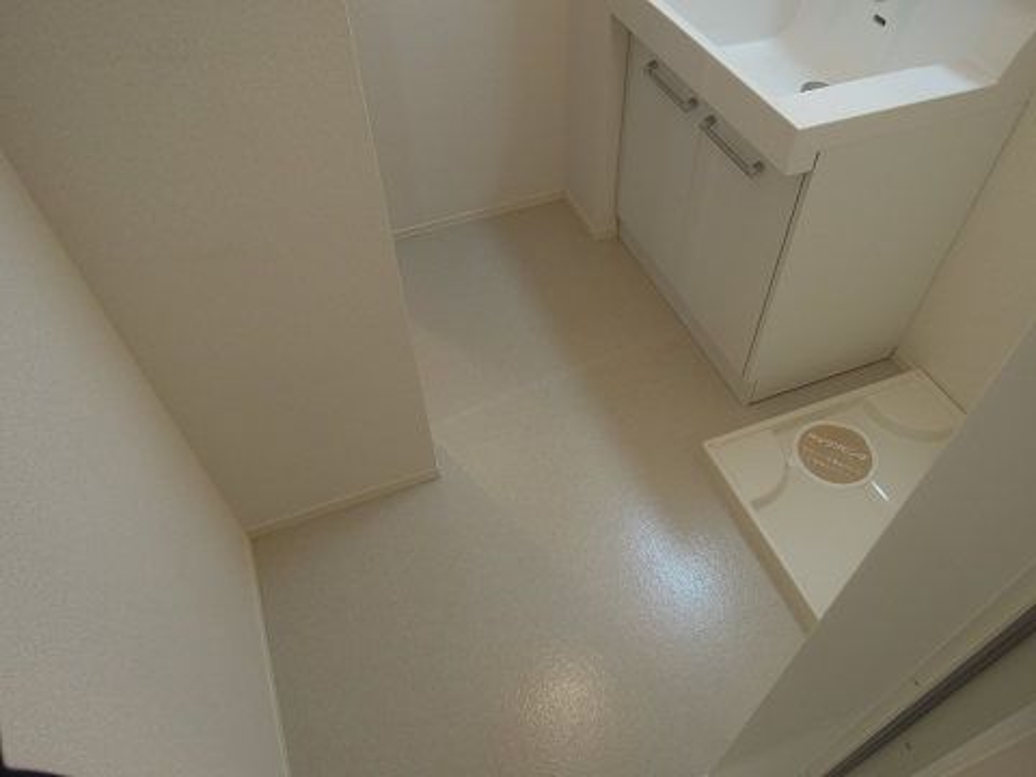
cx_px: 518
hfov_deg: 71.6
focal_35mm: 24
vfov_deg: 56.8
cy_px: 388
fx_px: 718
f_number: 2.8
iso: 200
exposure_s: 1/30
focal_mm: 4.3
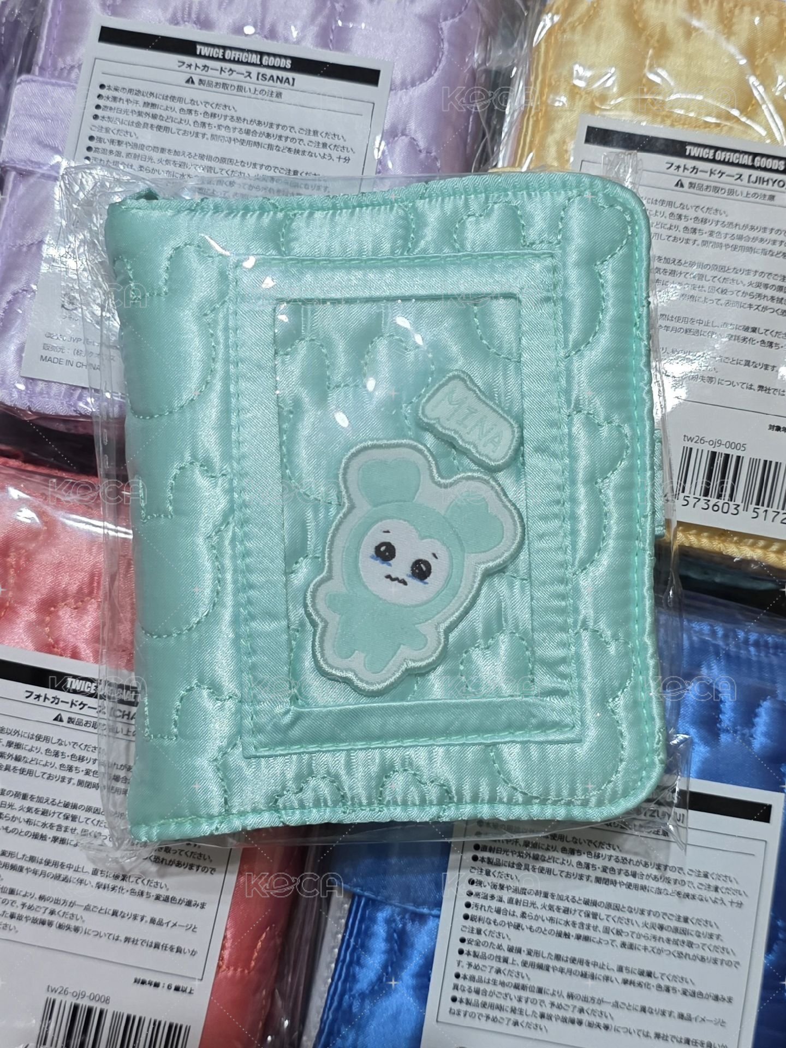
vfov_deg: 73.9
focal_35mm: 23
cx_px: 393
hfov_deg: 58.9
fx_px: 696
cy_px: 524
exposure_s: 1/120
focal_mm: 6.3
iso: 400
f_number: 1.7
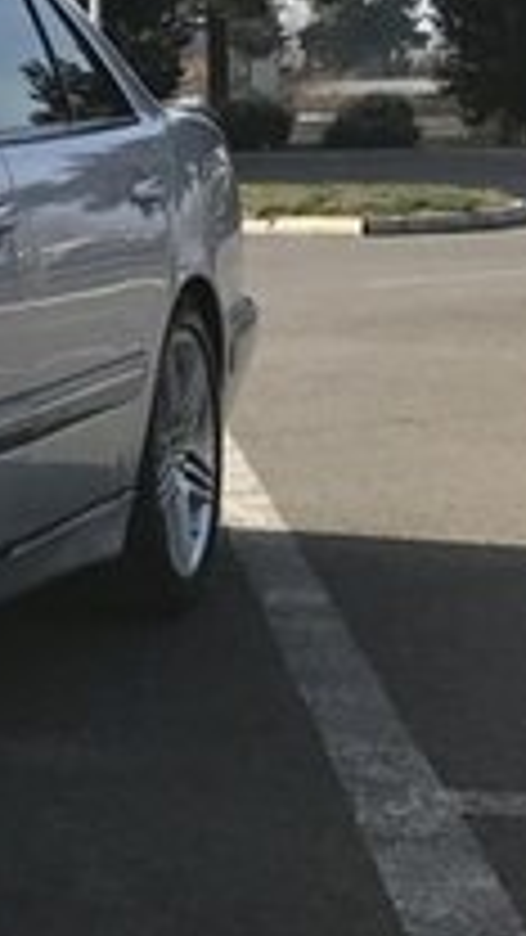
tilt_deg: -2.9
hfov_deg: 10.2
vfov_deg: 21.9
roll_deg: +2.4
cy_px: 286
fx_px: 2405
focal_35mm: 97
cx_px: -872
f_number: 1.8
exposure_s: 1/2128
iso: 20
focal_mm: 3.99
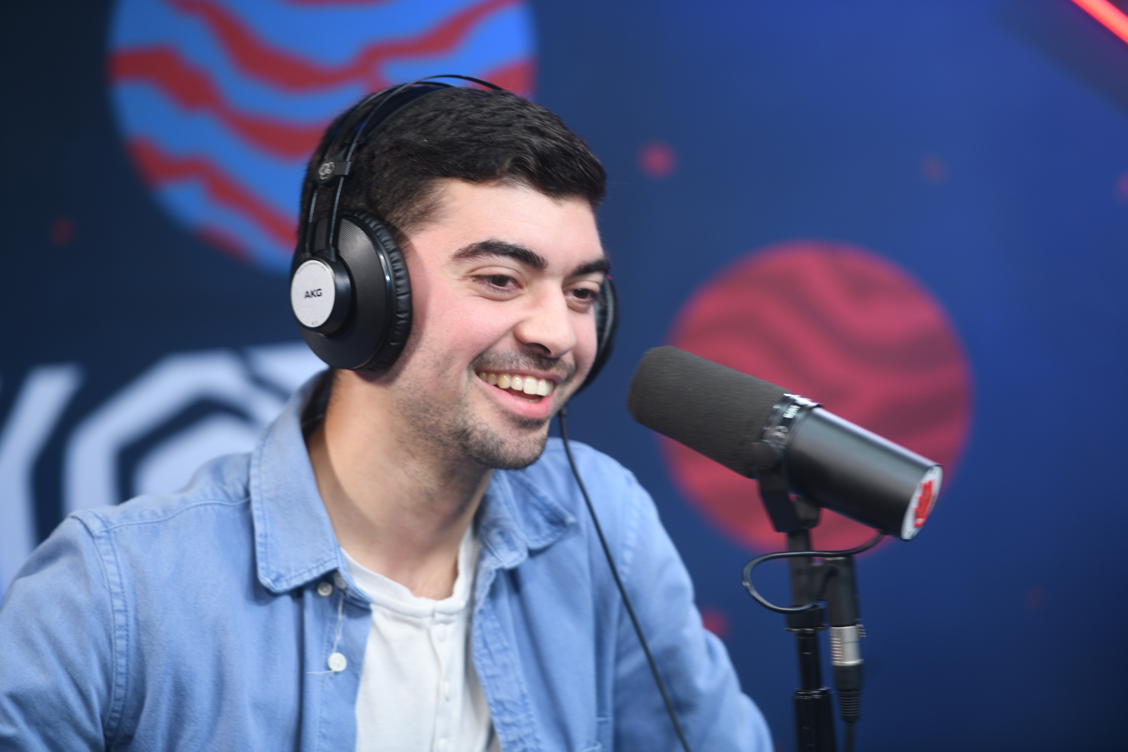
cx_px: 564
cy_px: 376
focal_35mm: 190
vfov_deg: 7.2
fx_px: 5953
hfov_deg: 10.8
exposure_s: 1/80
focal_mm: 190
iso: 320
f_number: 2.8
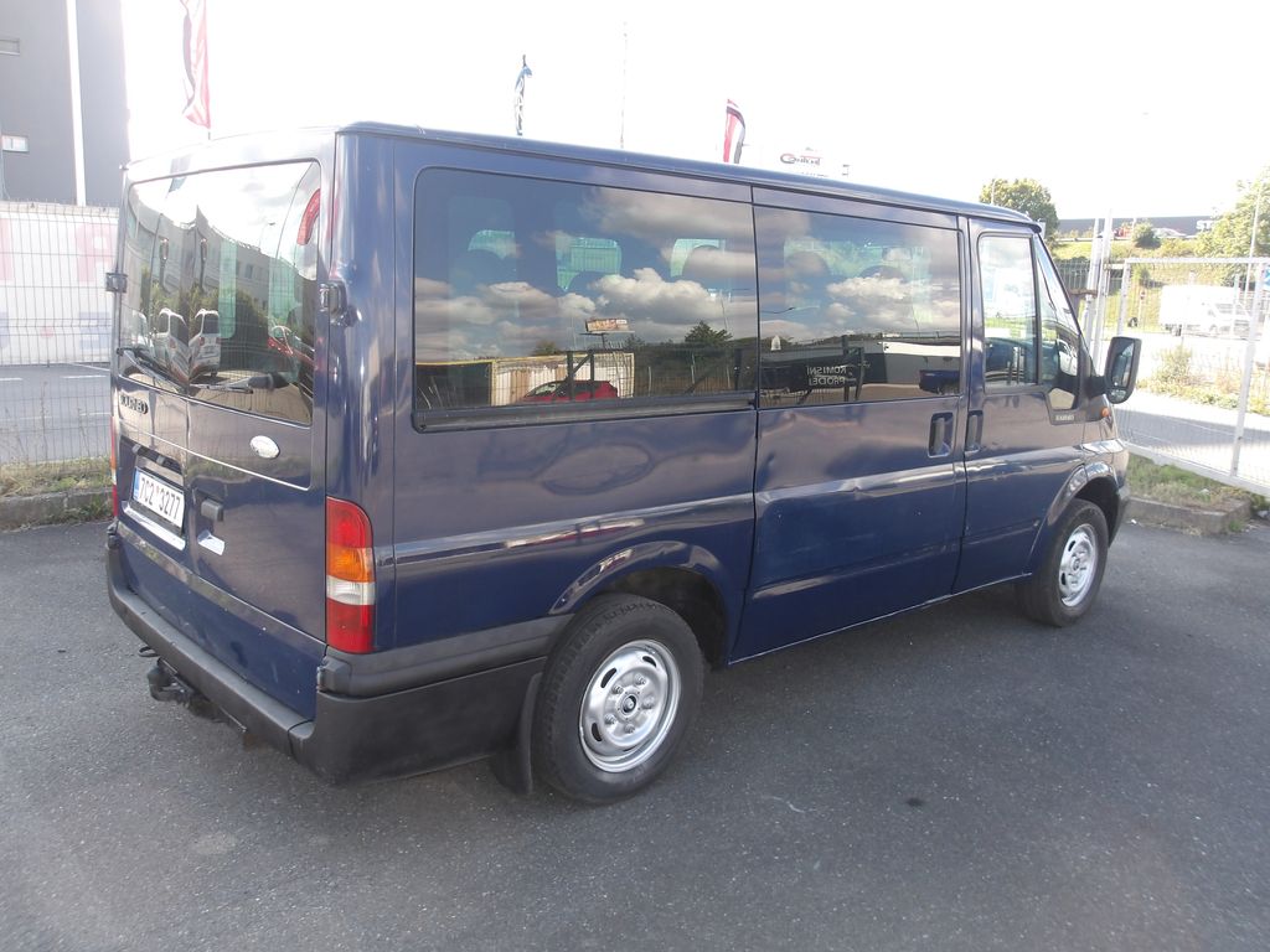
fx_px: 991
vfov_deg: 51.4
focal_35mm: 27
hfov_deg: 65.3
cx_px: 635
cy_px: 476
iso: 100
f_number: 3
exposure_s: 1/209
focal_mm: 4.9
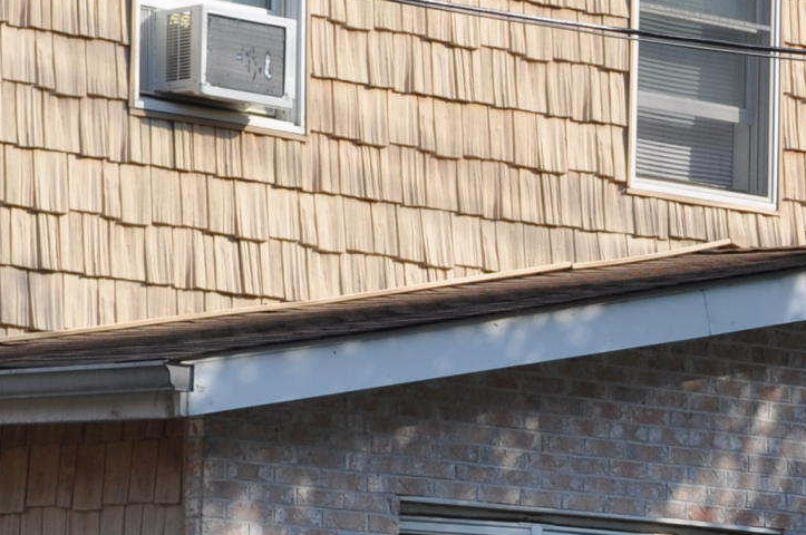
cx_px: 814
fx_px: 5567
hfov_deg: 8.2
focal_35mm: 249
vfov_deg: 5.4
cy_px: 889
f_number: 9.5
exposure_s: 1/350
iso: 200
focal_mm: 40
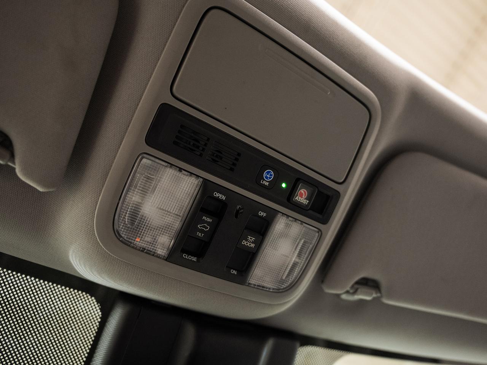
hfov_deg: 67.4
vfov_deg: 53.1
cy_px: 182
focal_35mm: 26
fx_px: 365
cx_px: 244
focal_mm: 24
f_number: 2.8
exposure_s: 1/40
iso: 800
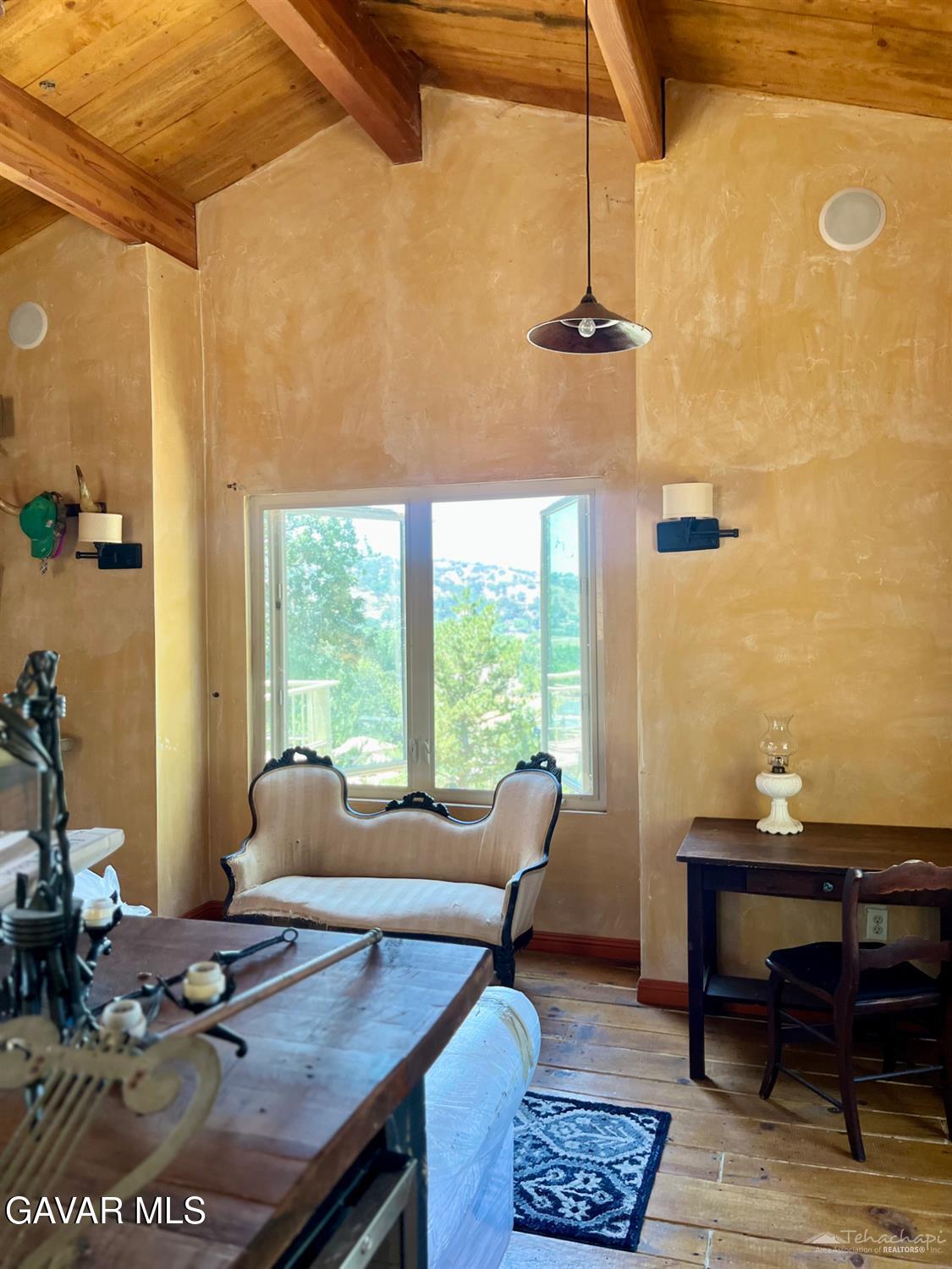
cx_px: 476
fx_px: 953
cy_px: 634
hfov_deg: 53.1
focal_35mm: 26
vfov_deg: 67.3
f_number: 1.6
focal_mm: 5.1
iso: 125
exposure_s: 1/121
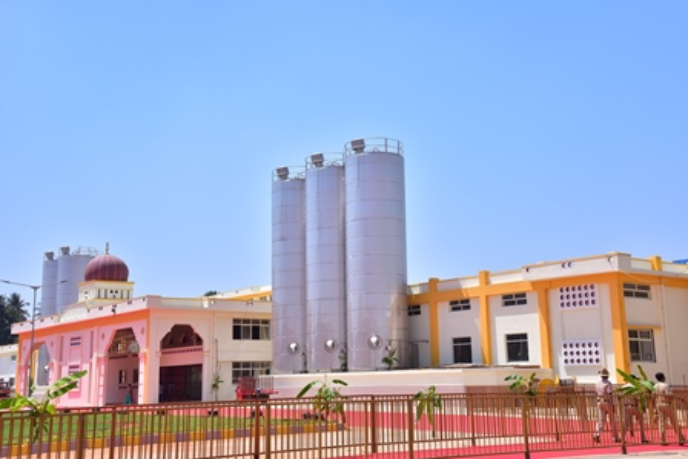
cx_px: 344
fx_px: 879
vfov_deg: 29.3
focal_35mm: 46
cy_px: 230
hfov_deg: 42.7
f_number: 16
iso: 200
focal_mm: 46
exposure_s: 1/125
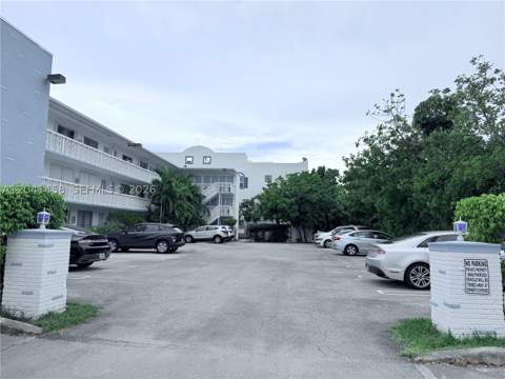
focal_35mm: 24
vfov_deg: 56.8
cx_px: 252
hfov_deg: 71.6
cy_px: 190
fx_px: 350
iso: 80
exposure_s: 1/3953
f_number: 1.78
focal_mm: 6.76
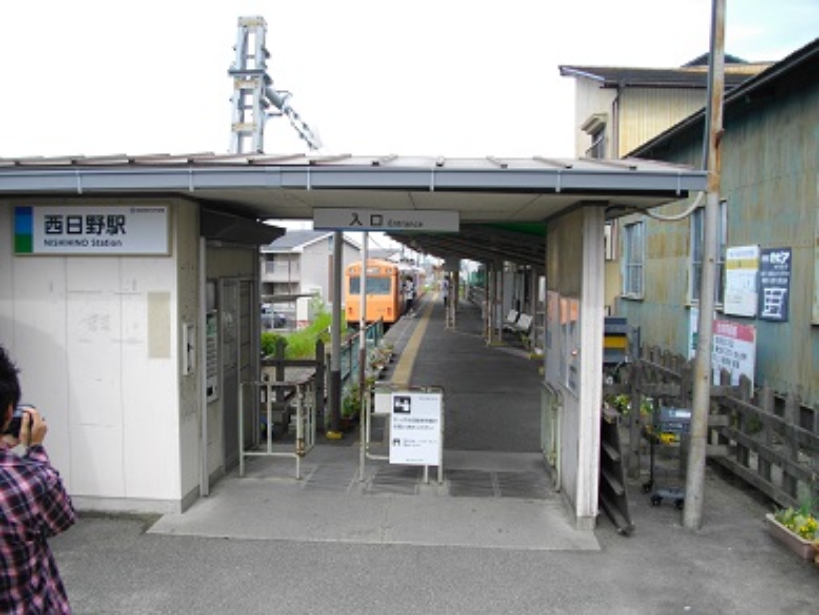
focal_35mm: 32
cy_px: 308
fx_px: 757
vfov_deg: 44.2
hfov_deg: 56.8
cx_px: 410
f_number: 2.9
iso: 100
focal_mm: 5.7
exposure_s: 1/500
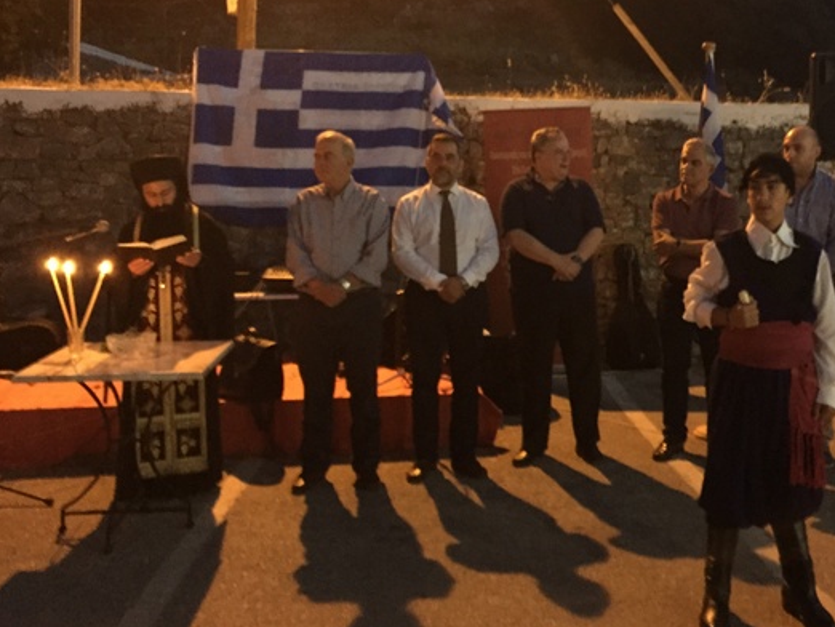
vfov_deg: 35.7
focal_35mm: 40
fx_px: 965
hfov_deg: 45.9
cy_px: 216
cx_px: 573
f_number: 2.2
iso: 500
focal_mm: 4.15
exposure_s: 1/15
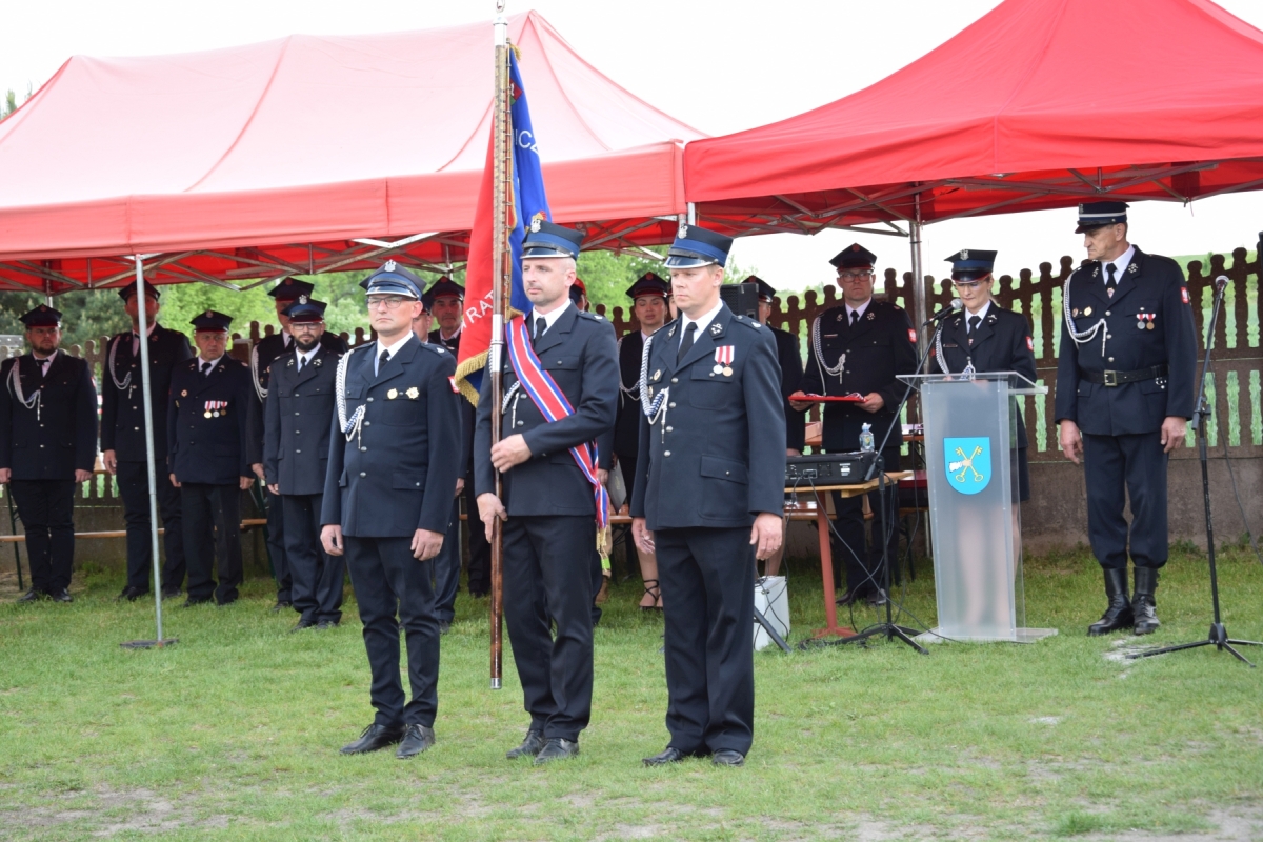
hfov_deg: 28.1
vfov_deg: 18.9
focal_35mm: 72
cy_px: 421
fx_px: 2526
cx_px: 632
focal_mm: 48
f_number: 5.6
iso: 280
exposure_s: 1/125
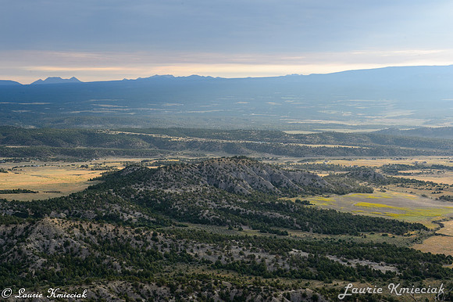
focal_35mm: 60
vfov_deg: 22.6
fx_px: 755
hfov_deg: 33.4
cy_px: 151
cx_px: 226
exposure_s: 1/250
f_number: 14
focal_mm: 60
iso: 720
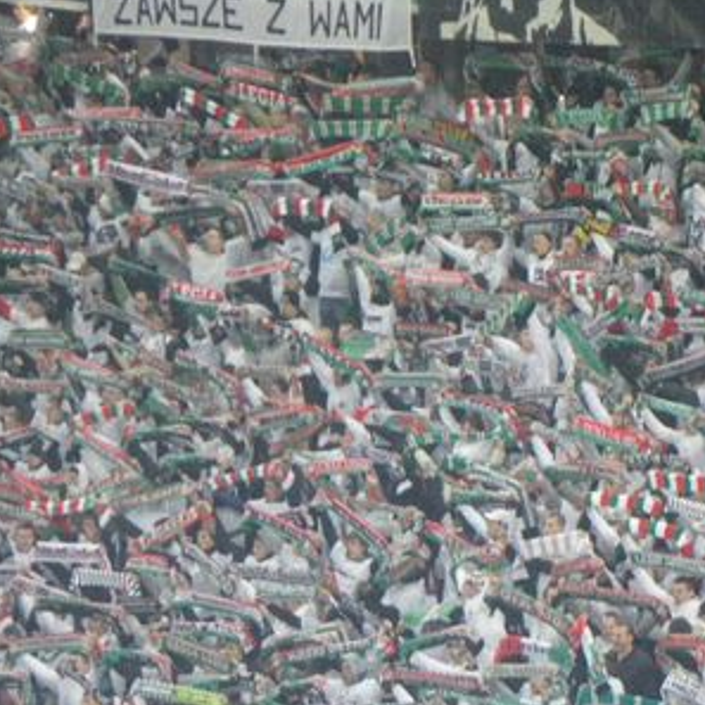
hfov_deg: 3.9
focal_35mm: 451
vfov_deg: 3.9
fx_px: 10392
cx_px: 437
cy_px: 495
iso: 800
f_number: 5.4
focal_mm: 44.1
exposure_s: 1/40
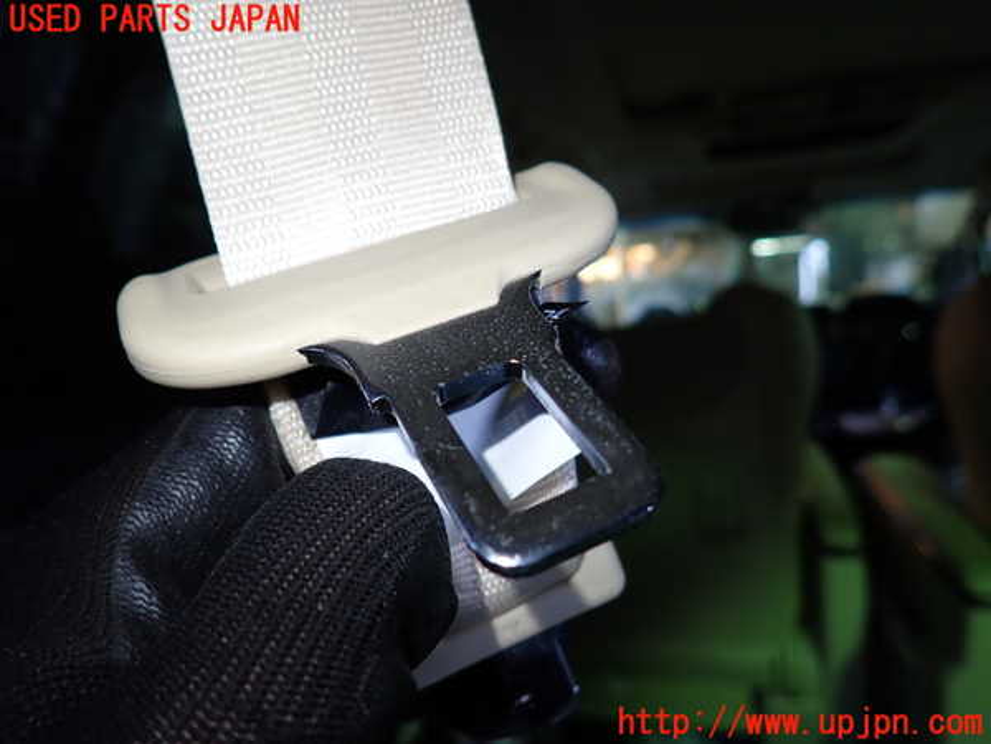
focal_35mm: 25
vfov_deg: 54.9
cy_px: 372
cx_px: 496
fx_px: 716
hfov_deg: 69.4
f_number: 2
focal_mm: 4.5
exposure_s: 1/60
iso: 160
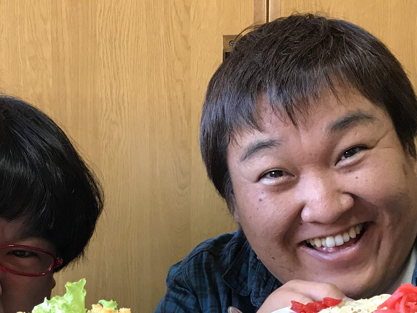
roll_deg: +0.5
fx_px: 783
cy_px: 323
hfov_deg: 29.7
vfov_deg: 21.7
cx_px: 155
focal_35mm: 65
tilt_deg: -14.0
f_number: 1.8
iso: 40
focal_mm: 4
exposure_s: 1/24
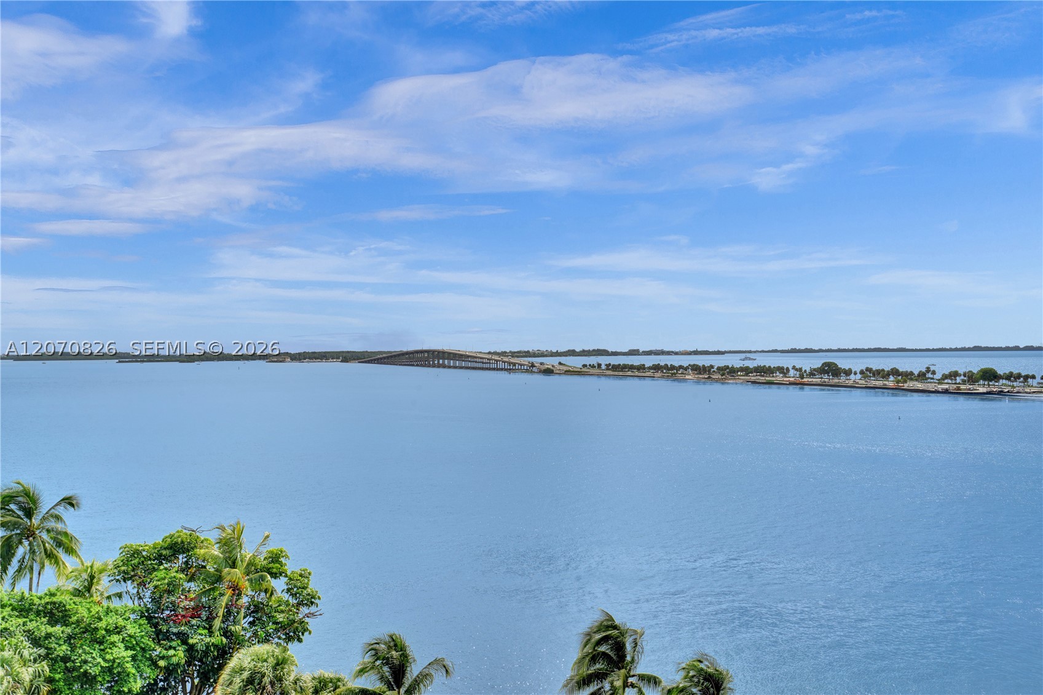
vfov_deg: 37.8
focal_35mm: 35
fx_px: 1014
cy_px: 348
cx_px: 522
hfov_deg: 54.5
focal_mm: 35
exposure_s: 1/125
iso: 100
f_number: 14
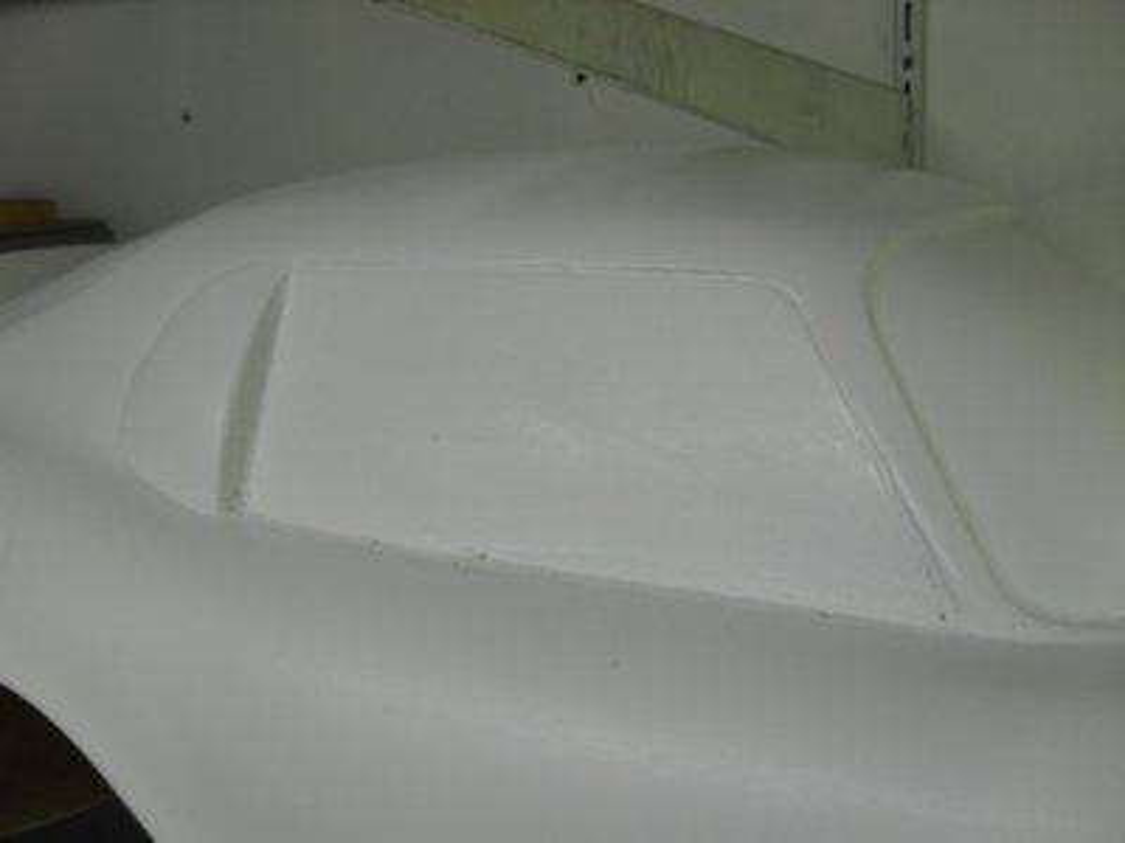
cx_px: 562
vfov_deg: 40.7
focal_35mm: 35
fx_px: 1137
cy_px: 422
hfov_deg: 52.6
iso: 100
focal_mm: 6.2
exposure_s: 1/30
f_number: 2.8
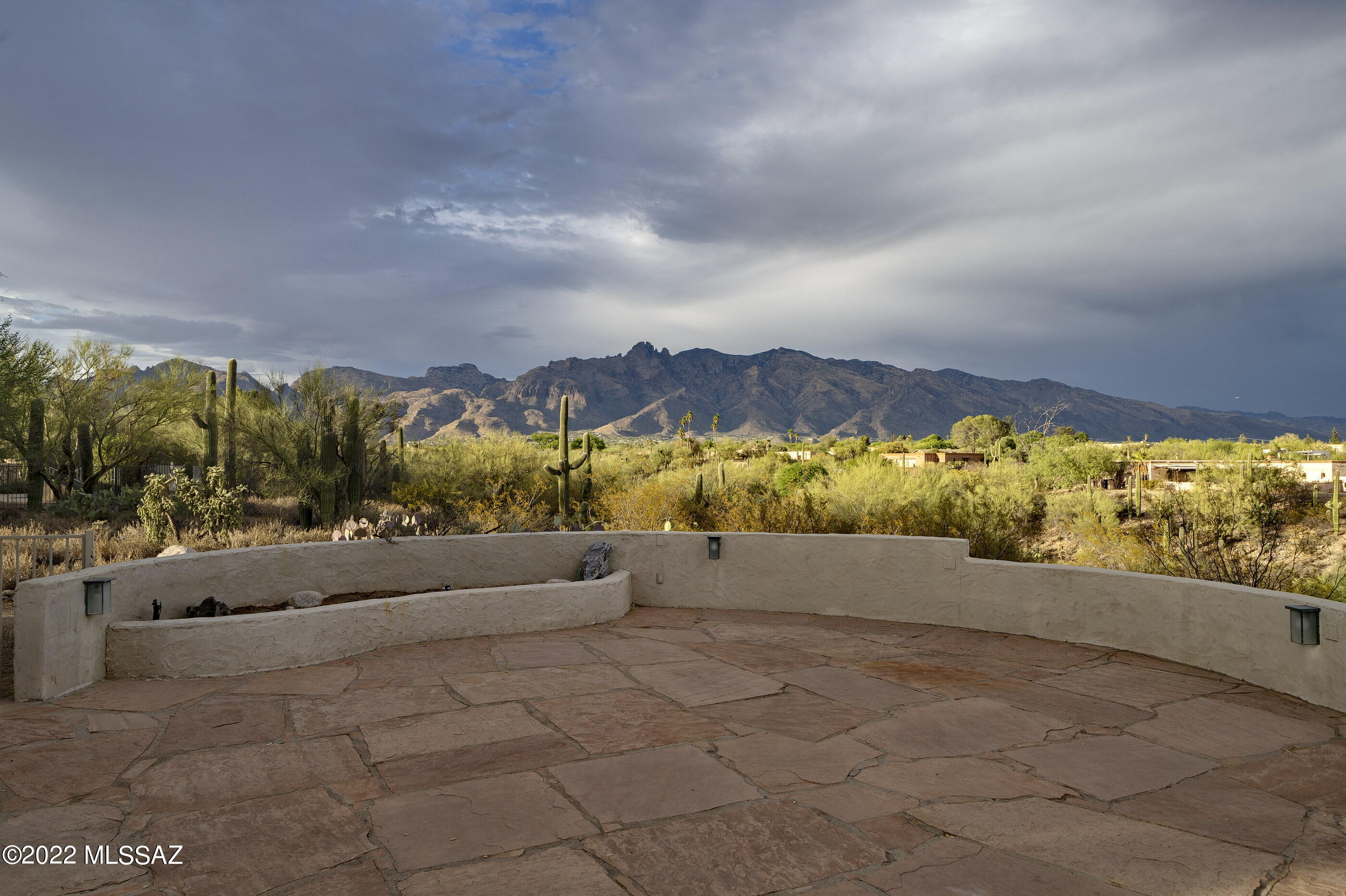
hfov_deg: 73.8
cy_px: 448
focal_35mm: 24
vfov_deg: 53.1
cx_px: 673
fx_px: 897
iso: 100
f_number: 9
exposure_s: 1/80
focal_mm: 24
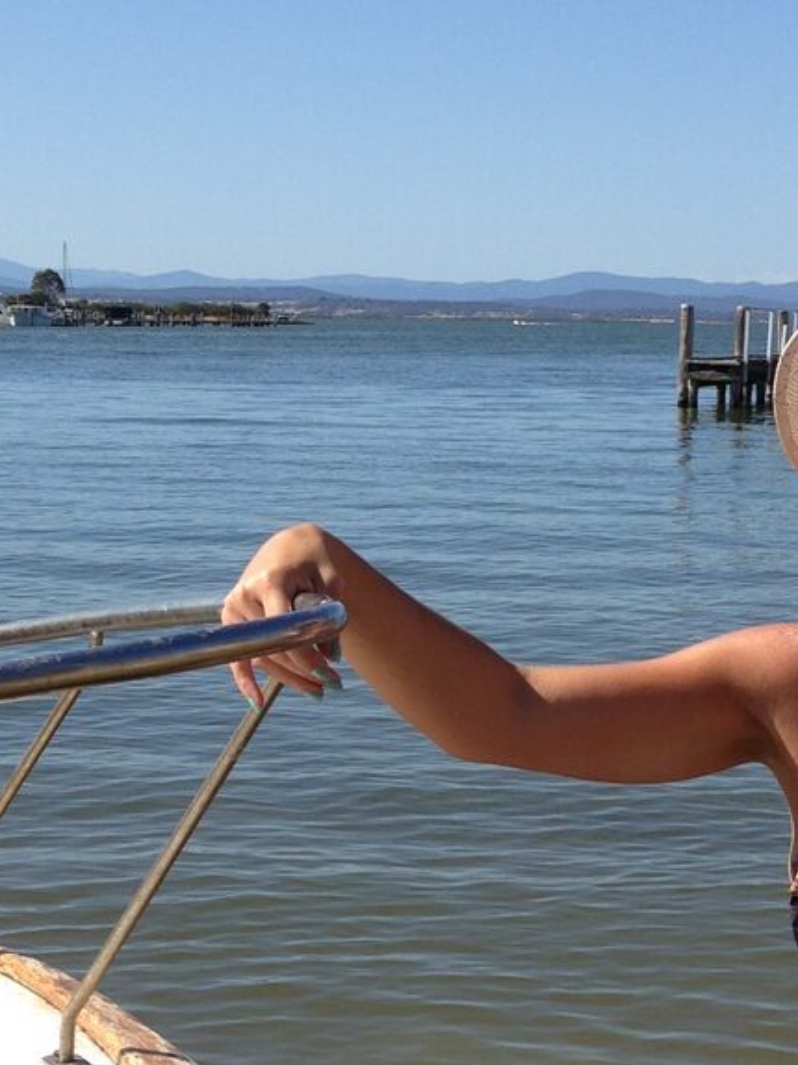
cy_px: 694
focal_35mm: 92
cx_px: 494
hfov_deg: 16.0
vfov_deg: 21.3
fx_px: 2830
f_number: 2.4
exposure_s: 1/1595
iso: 50
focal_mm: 4.13
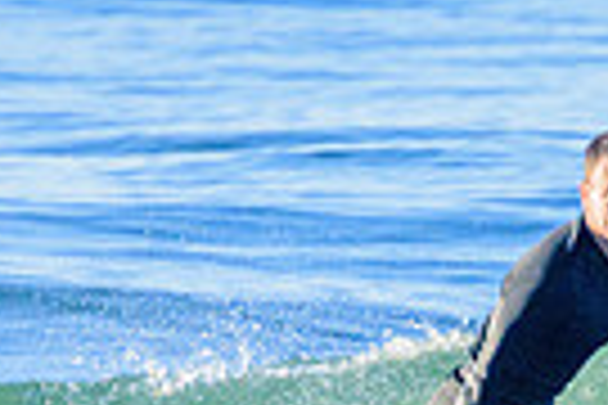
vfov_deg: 0.4
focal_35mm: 3442
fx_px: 58127
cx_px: 513
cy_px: 551
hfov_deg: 0.6
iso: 2000
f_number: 11
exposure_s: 1/2000
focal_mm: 800
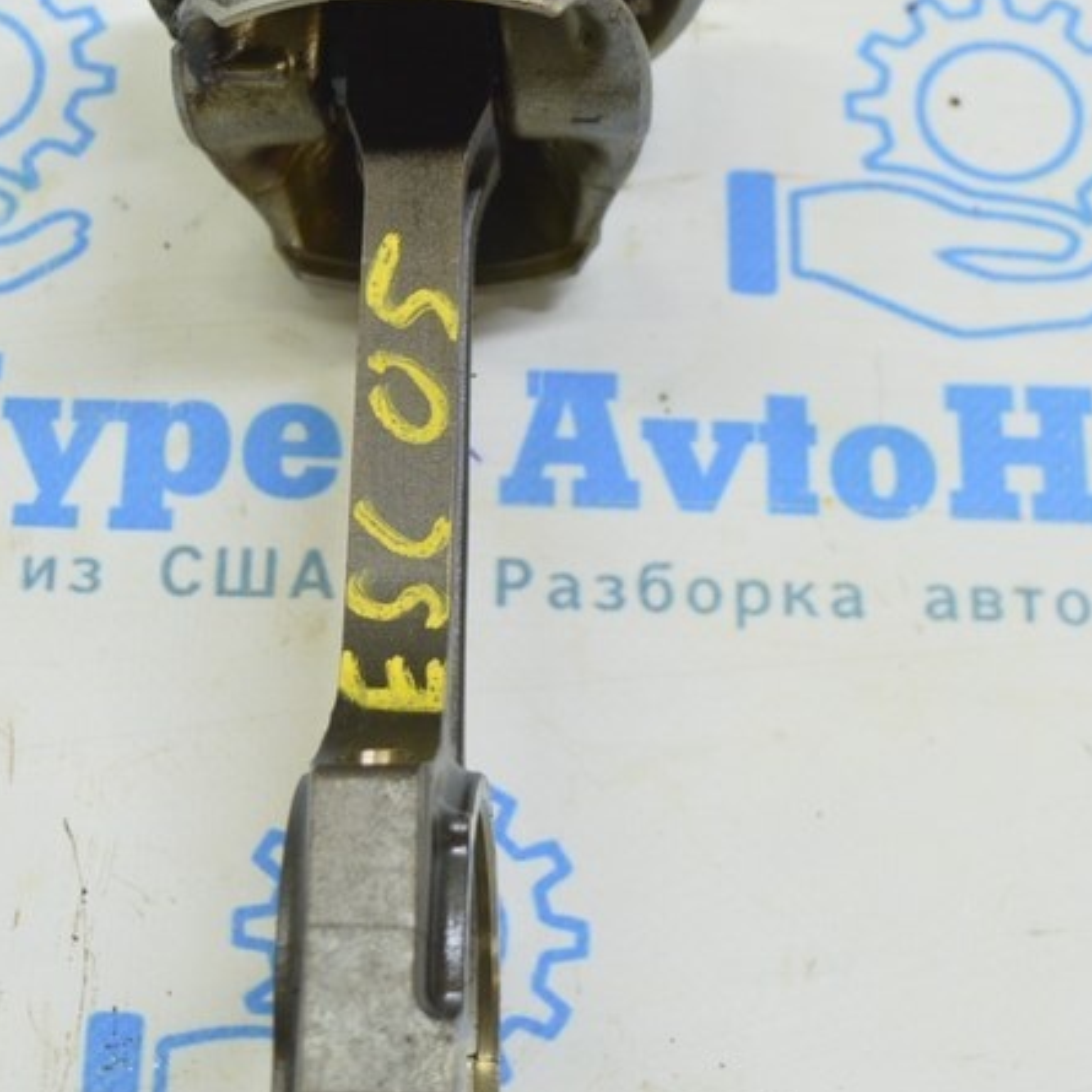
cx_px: 368
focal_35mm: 88
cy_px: 413
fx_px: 3141
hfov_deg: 19.7
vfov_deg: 19.7
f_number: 5.6
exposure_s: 1/20
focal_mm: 30
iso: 400
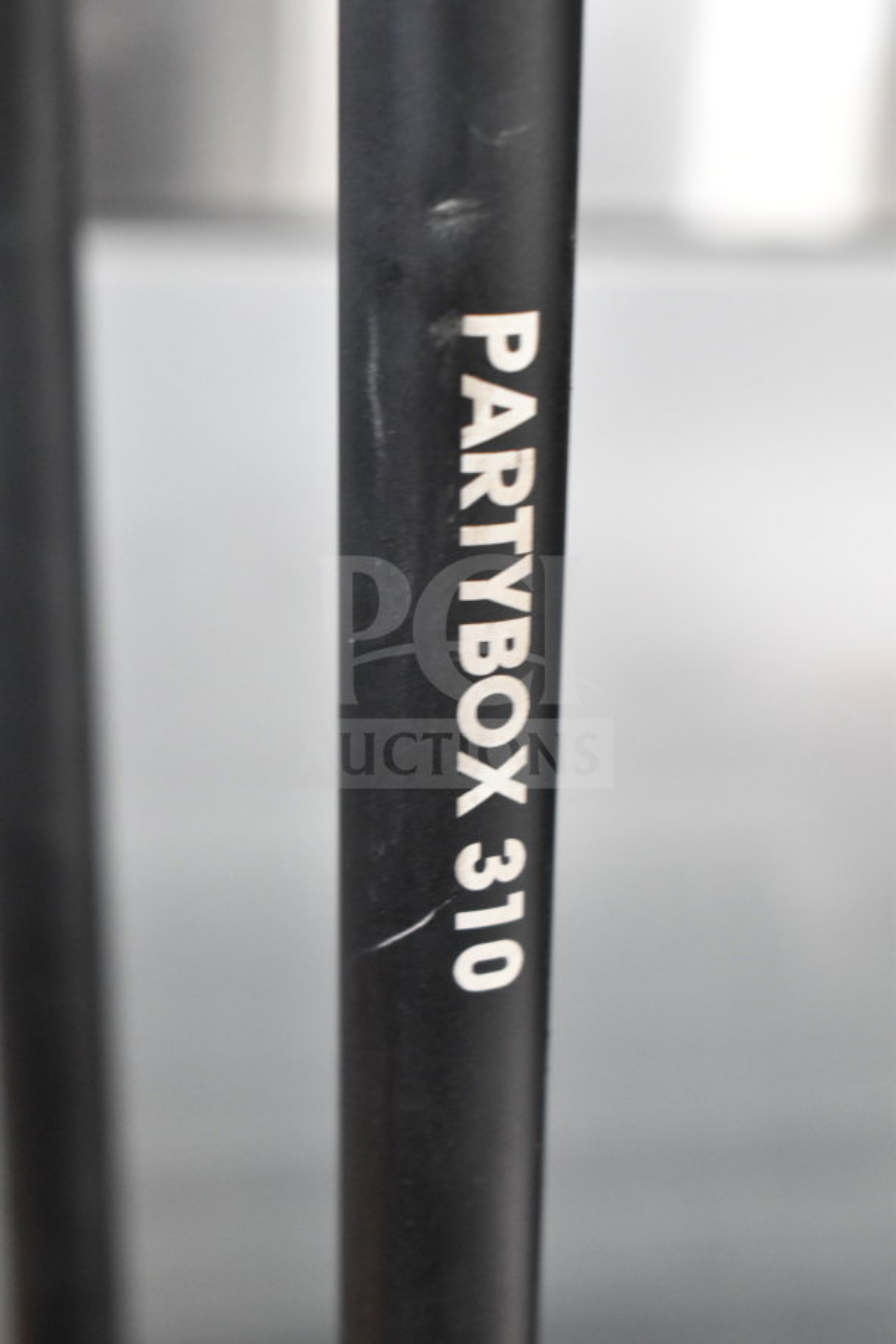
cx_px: 448
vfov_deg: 29.2
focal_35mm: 69
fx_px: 2576
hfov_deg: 19.7
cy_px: 672
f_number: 5.3
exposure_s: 1/80
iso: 4000
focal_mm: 46
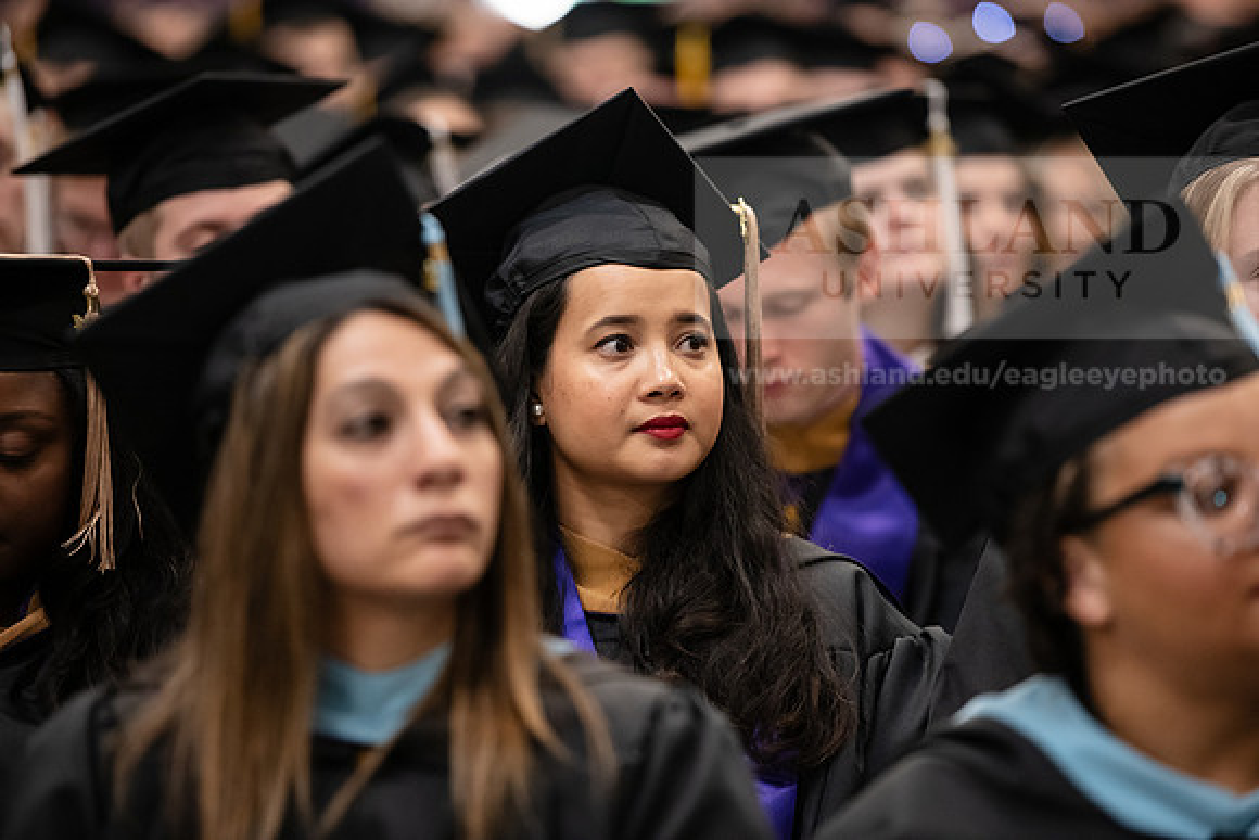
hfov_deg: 11.1
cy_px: 420
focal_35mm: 185
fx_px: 6471
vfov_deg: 7.4
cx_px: 630
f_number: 3.2
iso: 2500
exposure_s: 1/200
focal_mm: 185
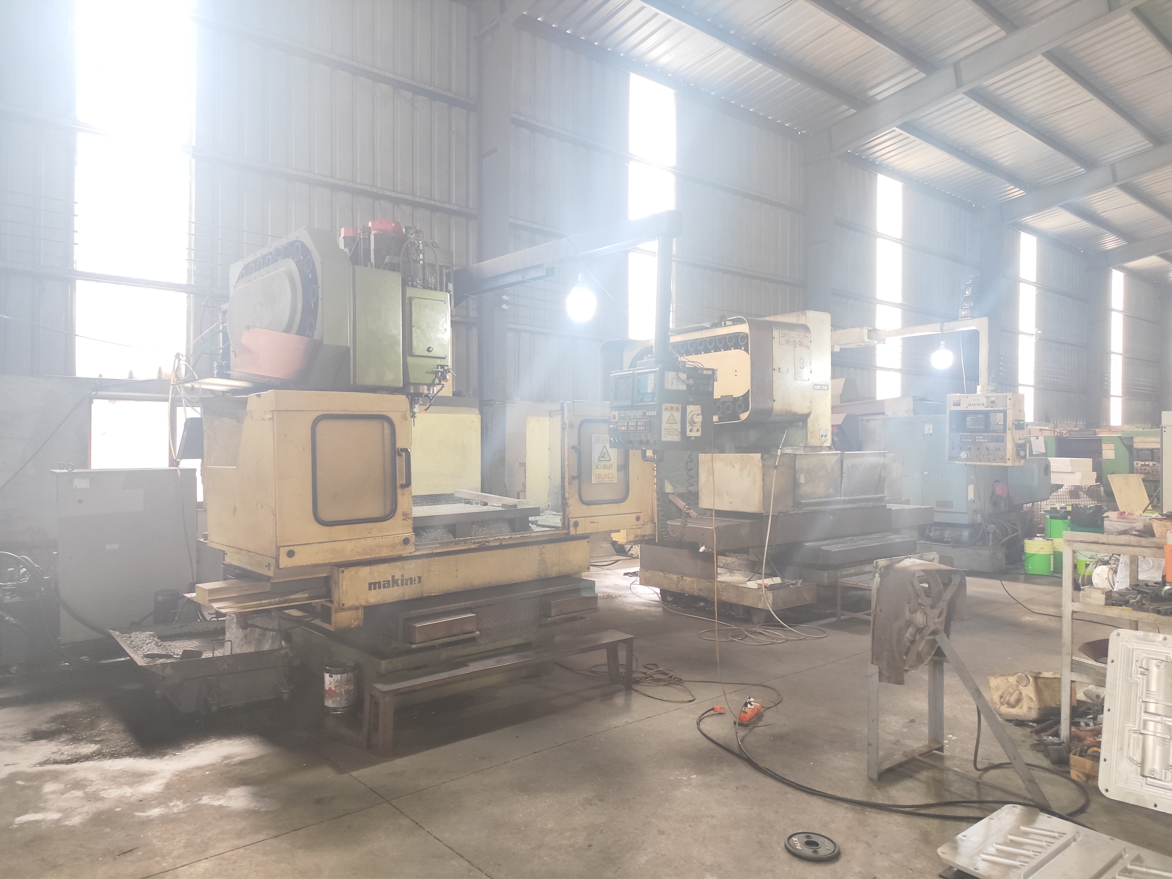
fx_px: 779
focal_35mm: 23
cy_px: 440
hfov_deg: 73.9
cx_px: 586
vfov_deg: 58.9
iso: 400
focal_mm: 6.14
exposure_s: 1/33.3
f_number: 1.65
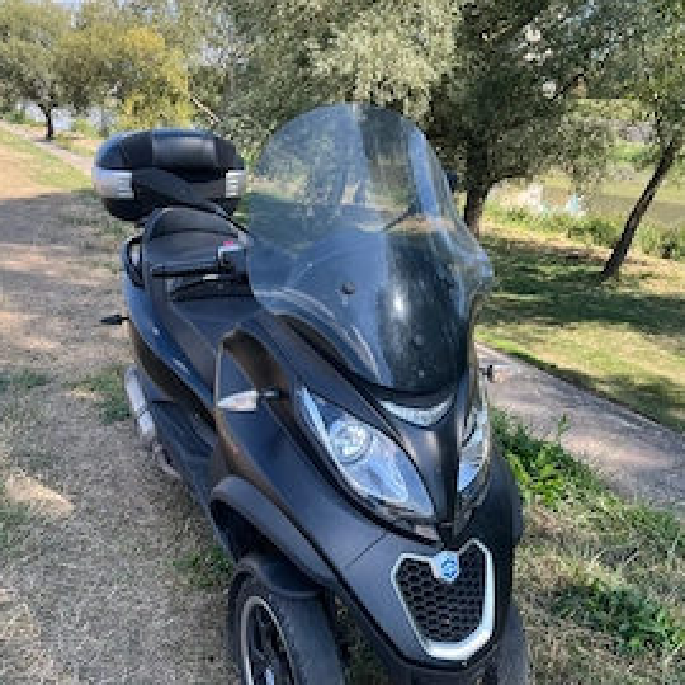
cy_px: 383
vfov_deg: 48.3
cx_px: 310
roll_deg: -2.3
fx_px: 761
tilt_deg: -19.2
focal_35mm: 34
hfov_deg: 48.4
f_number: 1.5
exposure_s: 1/763
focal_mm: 5.7
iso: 50
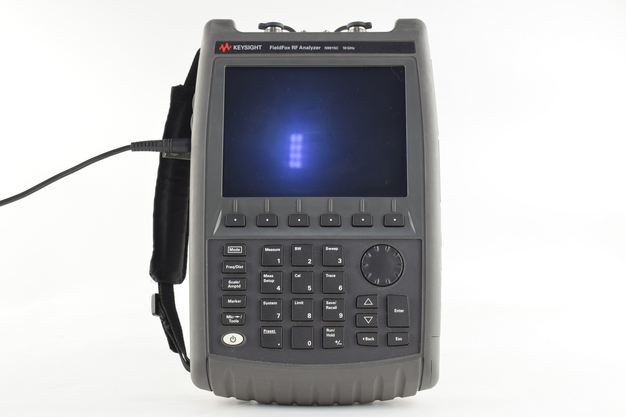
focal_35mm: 54
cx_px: 313
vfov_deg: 25.1
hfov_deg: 36.9
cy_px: 208
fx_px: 939
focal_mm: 36
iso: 500
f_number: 10
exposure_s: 1/30
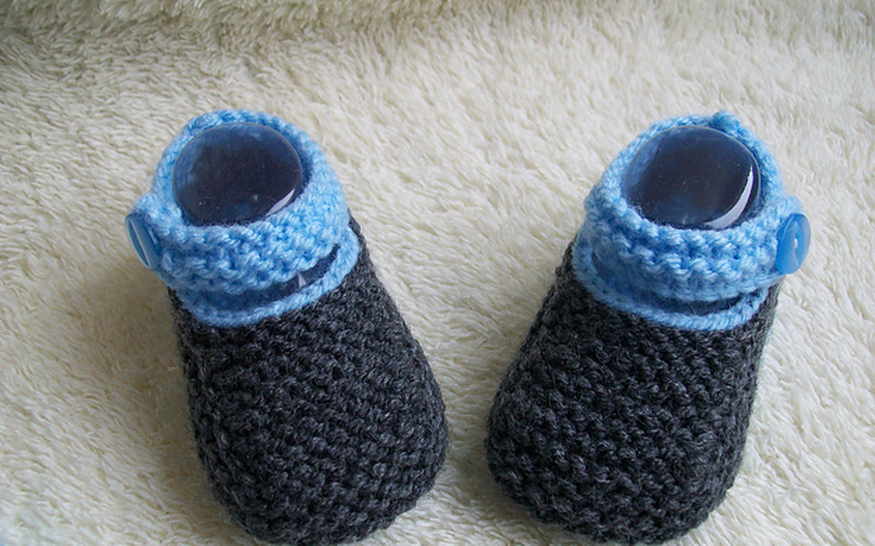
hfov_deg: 50.4
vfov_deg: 32.7
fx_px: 930
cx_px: 439
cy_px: 310
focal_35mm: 39
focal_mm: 6
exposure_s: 1/80
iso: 64
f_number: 2.7
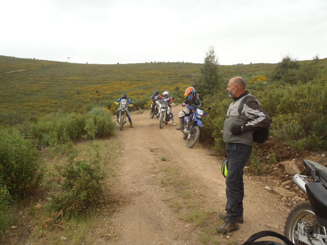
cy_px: 122
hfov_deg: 63.4
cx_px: 164
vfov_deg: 49.7
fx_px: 265
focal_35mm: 28
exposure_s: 1/100
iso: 80
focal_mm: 5
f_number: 3.9
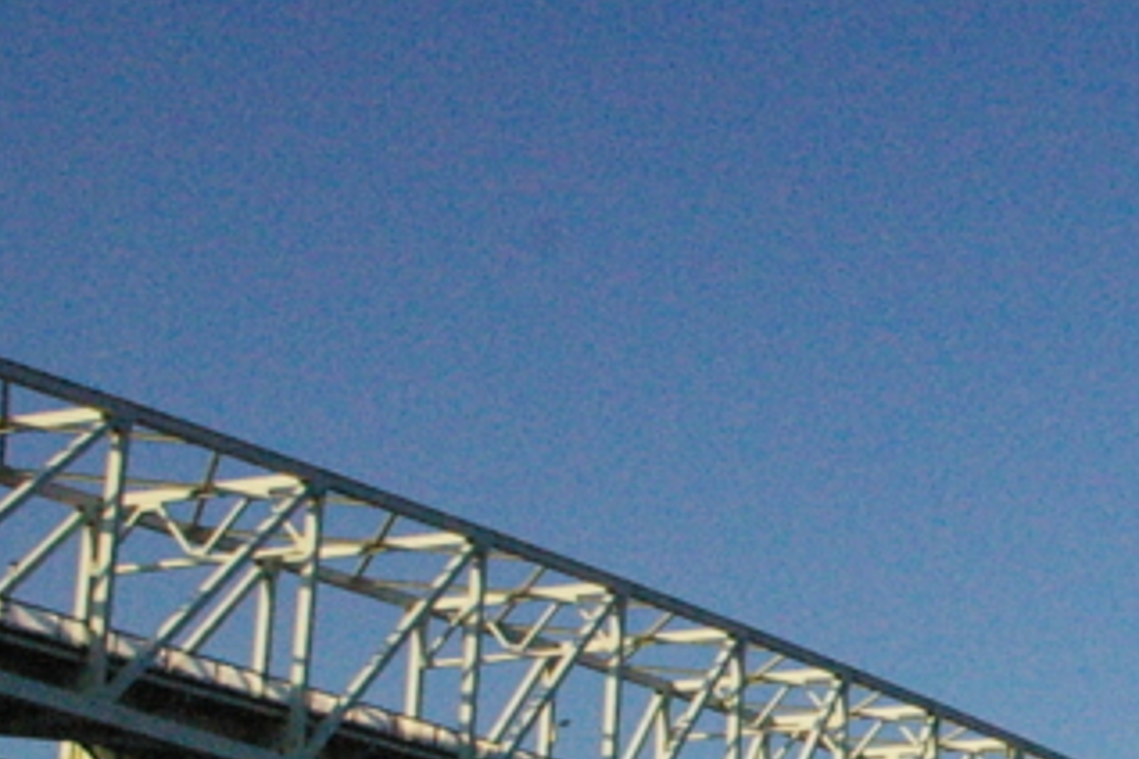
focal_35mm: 87
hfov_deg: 21.1
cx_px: 1501
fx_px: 2752
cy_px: 757
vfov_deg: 15.4
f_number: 11
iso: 3200
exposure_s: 1/4000
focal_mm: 18
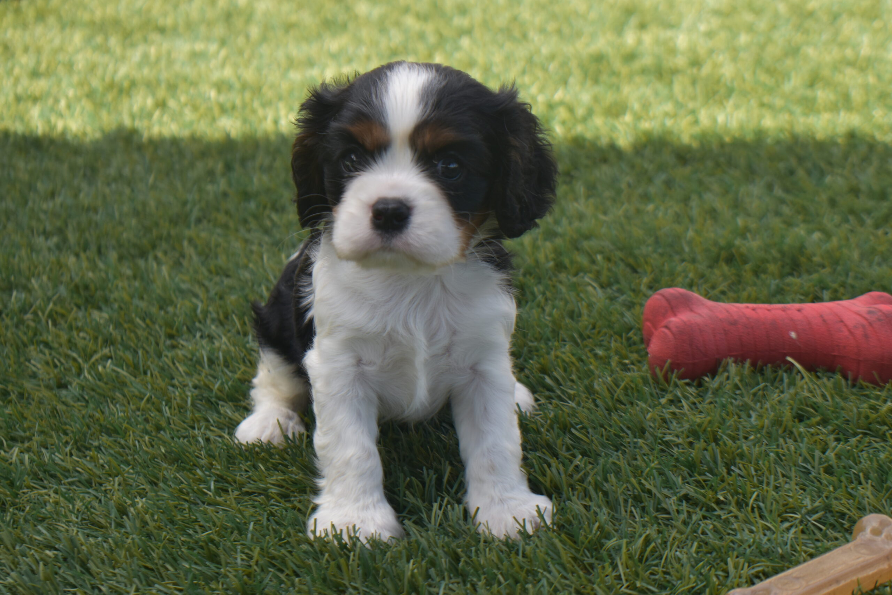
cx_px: 446
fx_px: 2044
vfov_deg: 16.6
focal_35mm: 82
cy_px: 298
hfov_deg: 24.6
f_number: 5.6
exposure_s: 1/320
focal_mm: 55
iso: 200
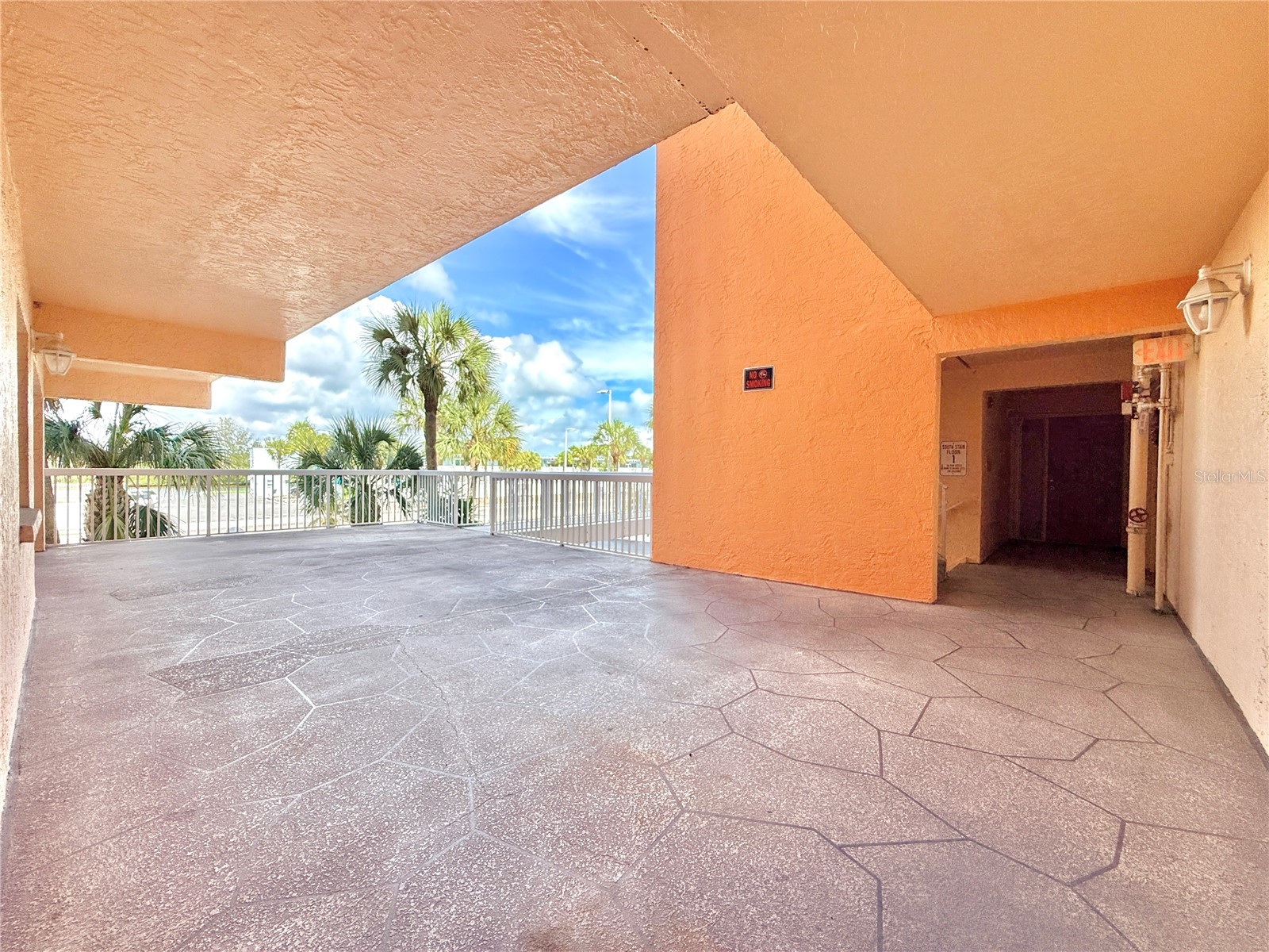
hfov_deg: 102.1
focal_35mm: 14
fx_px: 513
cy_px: 476
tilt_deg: +0.0
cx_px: 634
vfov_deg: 85.7
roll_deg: -1.0
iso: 64
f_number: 2.2
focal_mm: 2.22
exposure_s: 1/1125
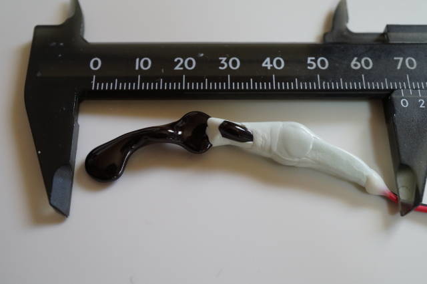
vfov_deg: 29.8
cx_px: 214
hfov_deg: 43.7
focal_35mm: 45
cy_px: 142
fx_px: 533
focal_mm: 30
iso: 1600
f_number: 5.6
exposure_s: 1/125
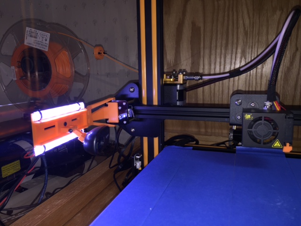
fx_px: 252
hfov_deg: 61.7
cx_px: 150
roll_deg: +0.0
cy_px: 113
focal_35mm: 29
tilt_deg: -9.9
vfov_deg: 48.2
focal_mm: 4.15
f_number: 2.2
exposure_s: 1/79
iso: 32
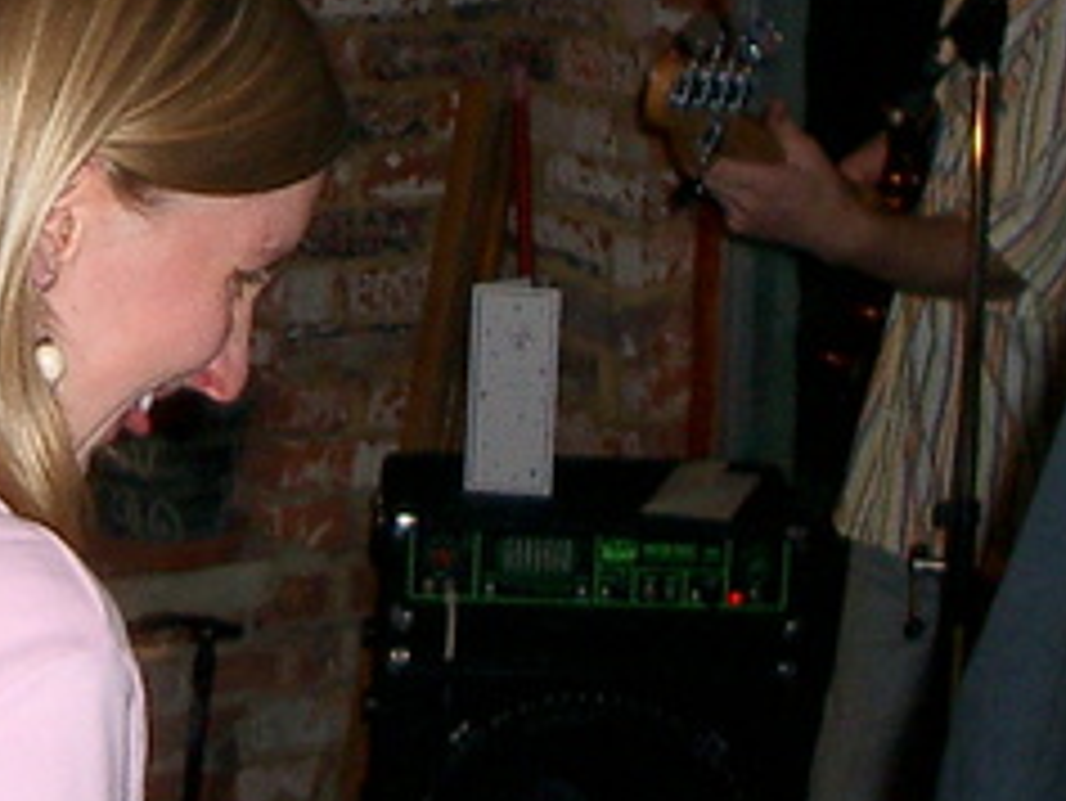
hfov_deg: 16.4
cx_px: -81
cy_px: 4
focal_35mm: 117
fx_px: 3605
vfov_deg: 12.5
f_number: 2.6
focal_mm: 5.8
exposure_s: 1/40
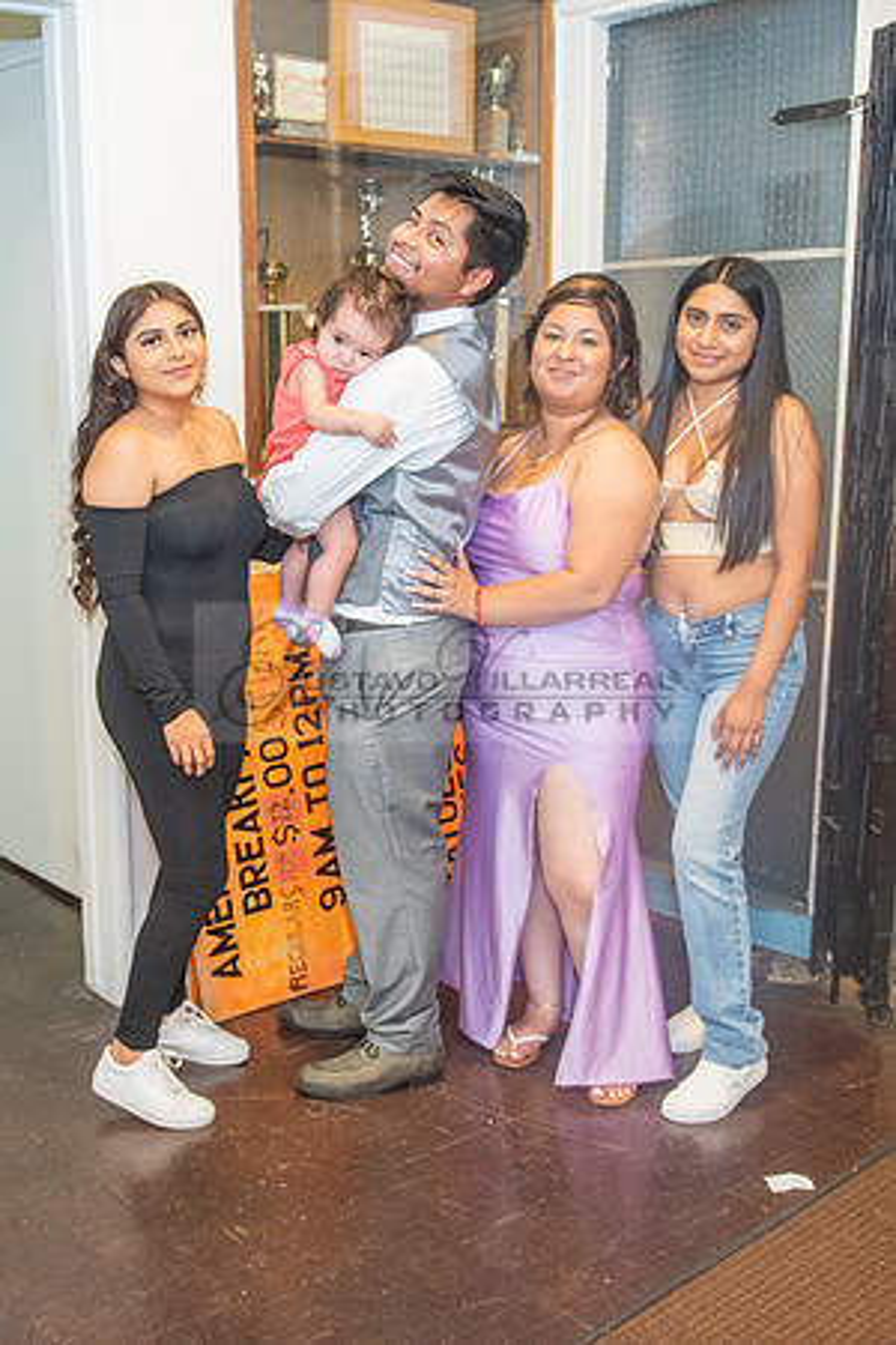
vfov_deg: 46.4
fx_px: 1567
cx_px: 285
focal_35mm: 42
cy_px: 672
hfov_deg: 31.6
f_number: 2.8
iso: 1000
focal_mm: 28
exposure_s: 1/125
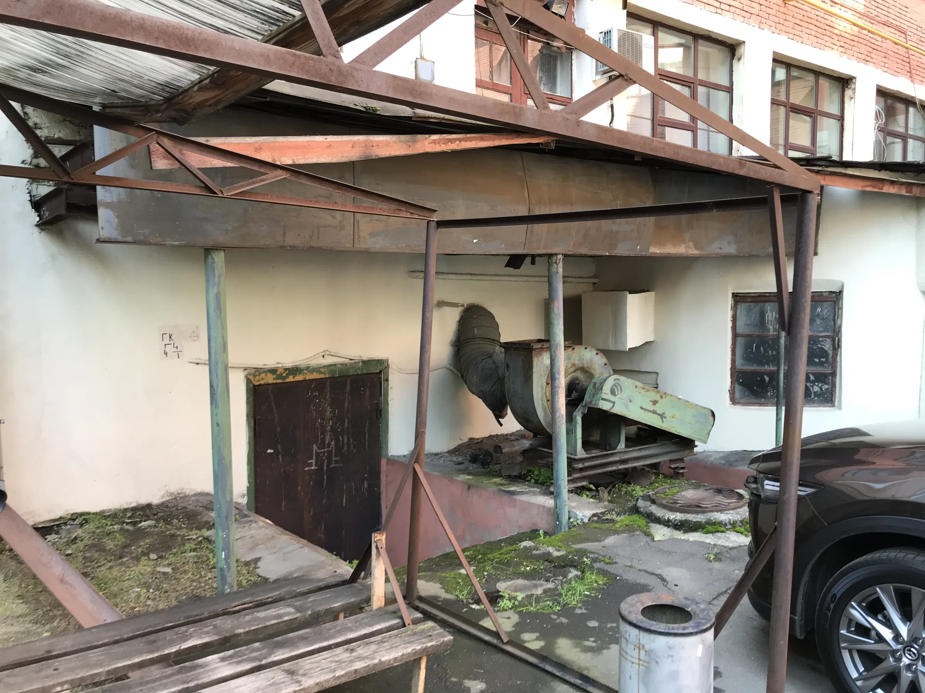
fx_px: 748
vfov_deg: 49.7
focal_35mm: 28
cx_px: 462
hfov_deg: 63.4
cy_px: 346
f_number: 1.8
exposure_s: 1/90
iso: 25
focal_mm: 3.99
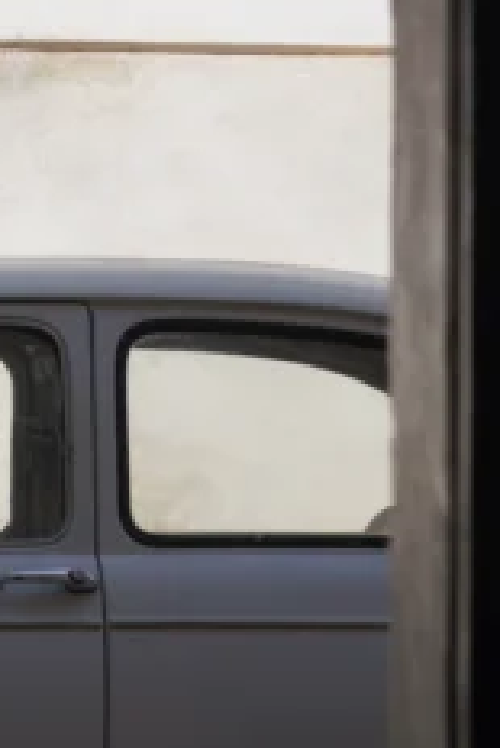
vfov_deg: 7.1
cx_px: -787
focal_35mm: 284
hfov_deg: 4.7
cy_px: -490
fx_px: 5907
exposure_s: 1/400
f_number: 6.3
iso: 100
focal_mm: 55
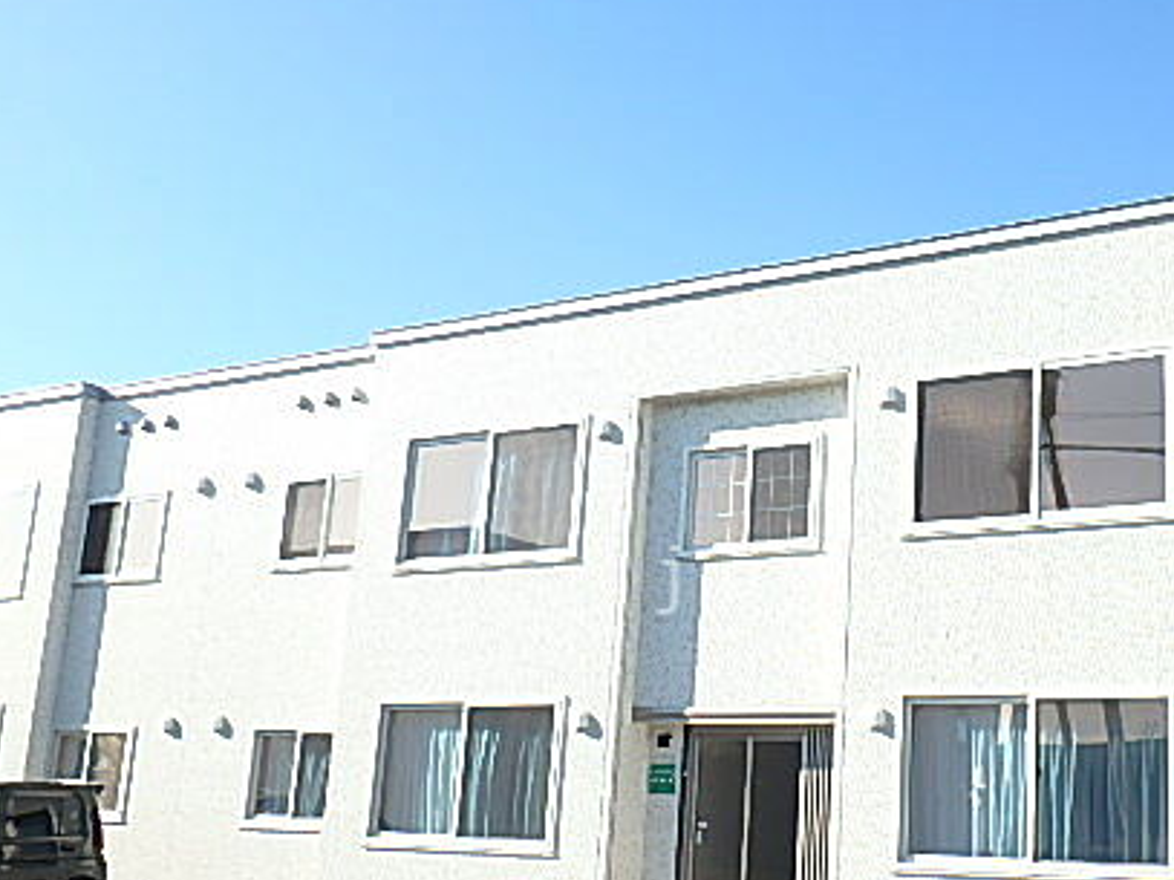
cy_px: 580
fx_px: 1492
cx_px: 854
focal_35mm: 44
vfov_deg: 32.6
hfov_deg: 41.9
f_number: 4.4
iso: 125
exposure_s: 1/400
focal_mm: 5
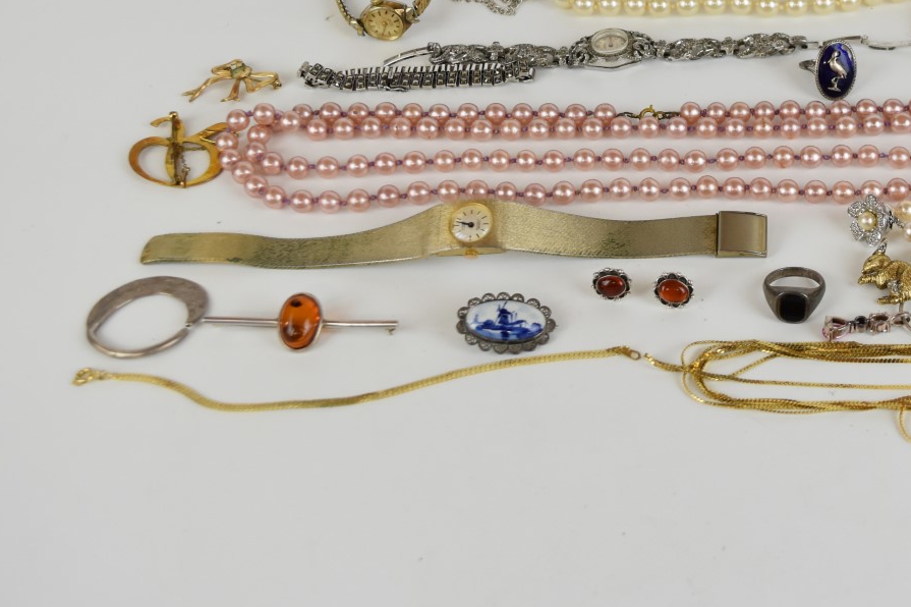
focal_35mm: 68
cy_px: 75
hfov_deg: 28.5
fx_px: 1718
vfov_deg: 19.7
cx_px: 820
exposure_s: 1/125
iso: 640
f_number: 5.6
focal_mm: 25
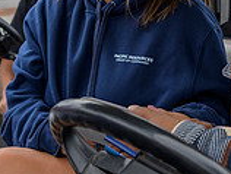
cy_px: -14
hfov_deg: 17.6
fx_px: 742
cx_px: 184
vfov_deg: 13.1
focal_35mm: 111
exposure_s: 1/200
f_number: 4
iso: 100
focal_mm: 31.5
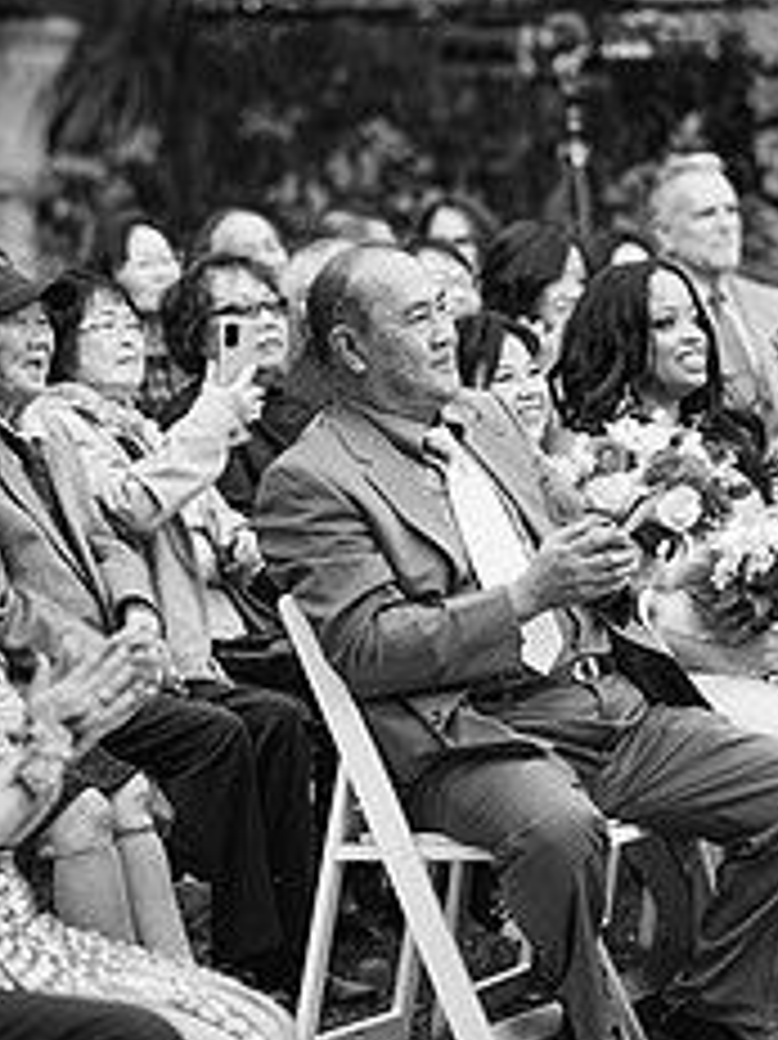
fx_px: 4769
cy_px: 365
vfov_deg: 12.4
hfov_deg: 9.3
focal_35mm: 159
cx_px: 443
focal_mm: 85
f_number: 2
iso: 200
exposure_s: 1/250
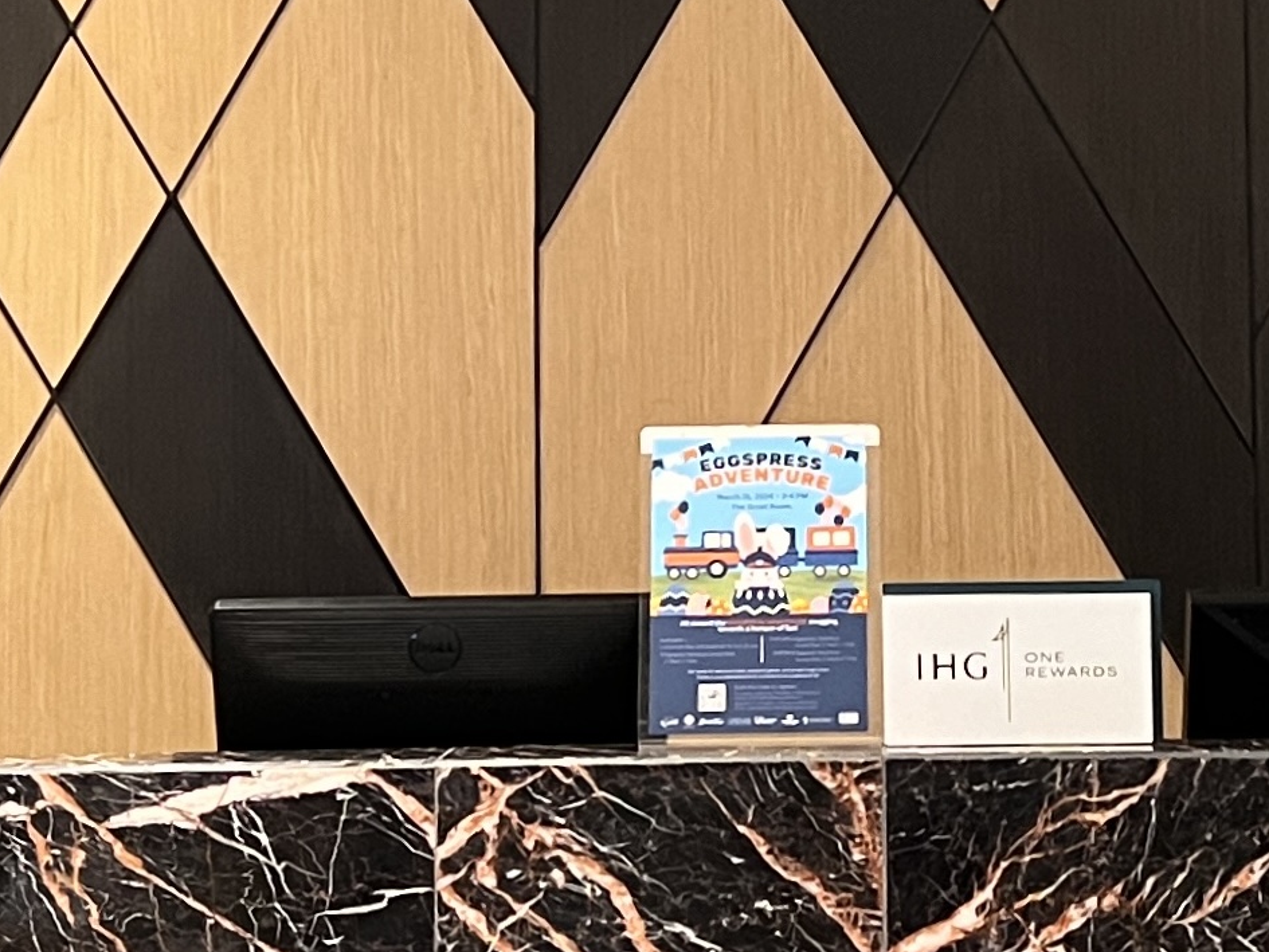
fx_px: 3923
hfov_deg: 18.3
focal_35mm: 107
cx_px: 783
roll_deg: -0.3
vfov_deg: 13.8
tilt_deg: +4.4
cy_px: 213
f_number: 1.5
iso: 400
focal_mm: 5.7
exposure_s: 1/40
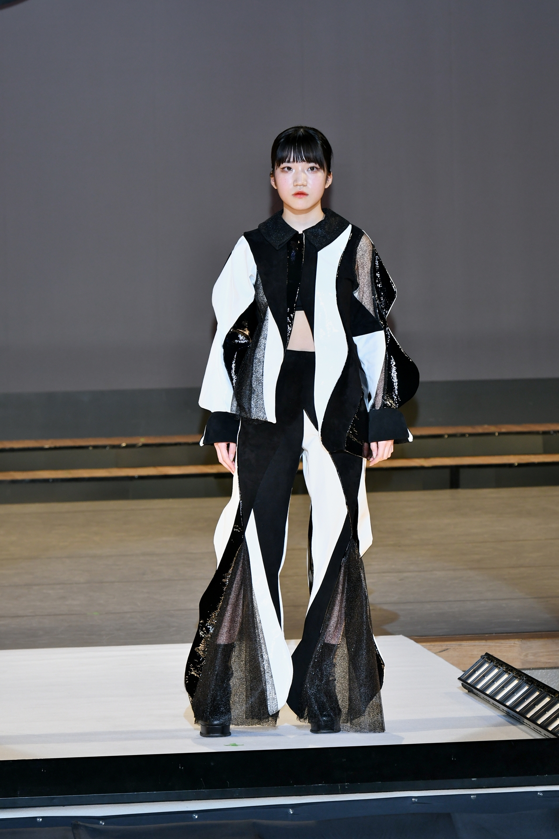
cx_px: 280
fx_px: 4367
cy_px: 420
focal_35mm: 188
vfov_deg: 11.0
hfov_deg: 7.3
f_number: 5.6
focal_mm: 125
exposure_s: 1/250
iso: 800
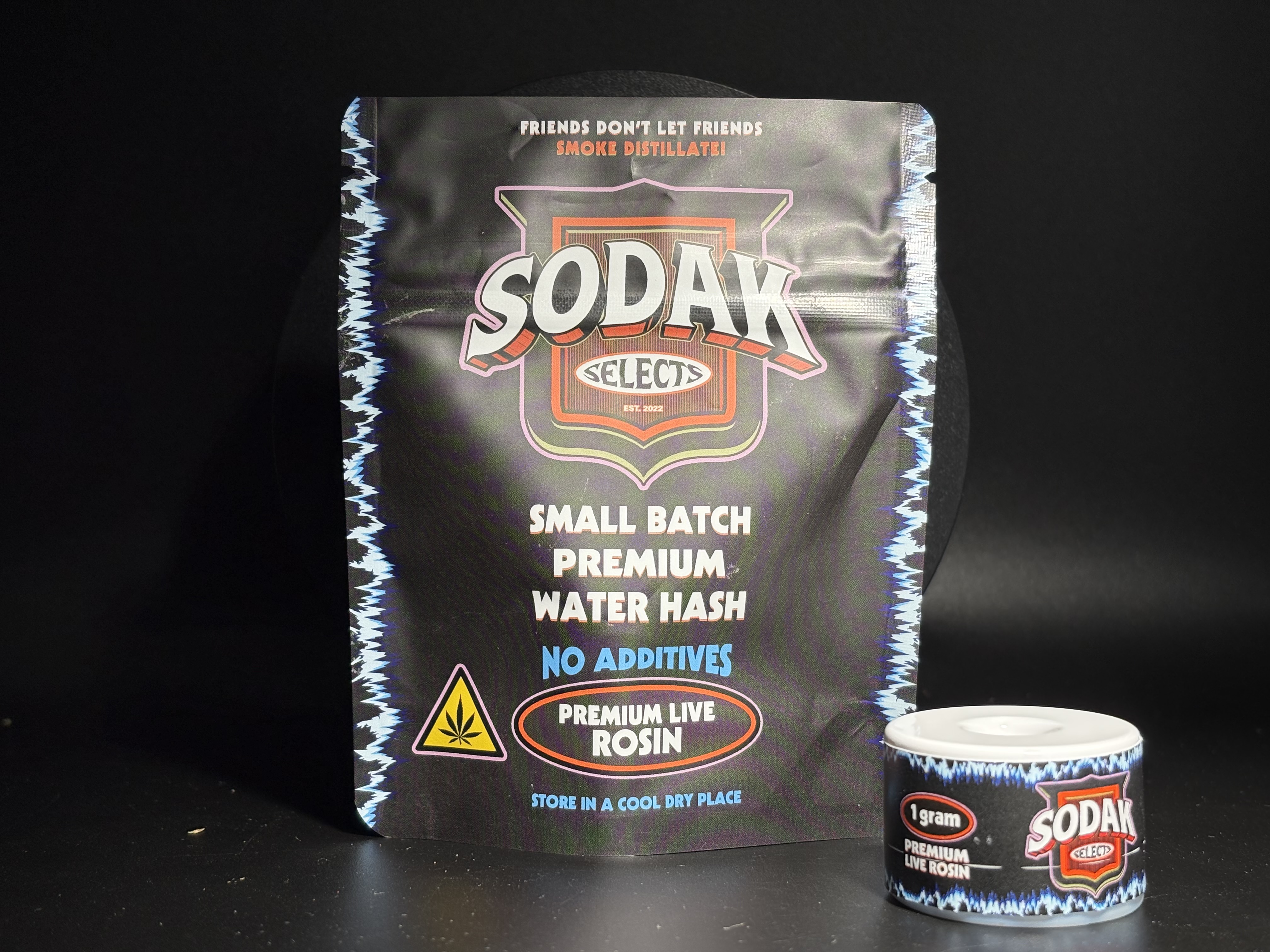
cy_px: 476
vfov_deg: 28.0
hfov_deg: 36.8
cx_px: 635
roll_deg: -0.4
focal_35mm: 52
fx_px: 1908
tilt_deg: -1.8
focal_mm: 5.96
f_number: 1.6
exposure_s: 1/884
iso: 32
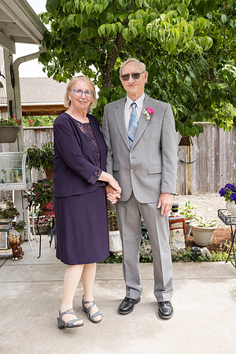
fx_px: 393
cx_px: 118
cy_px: 177
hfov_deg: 33.4
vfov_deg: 48.5
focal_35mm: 40
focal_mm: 40
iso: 400
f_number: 5
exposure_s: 1/500
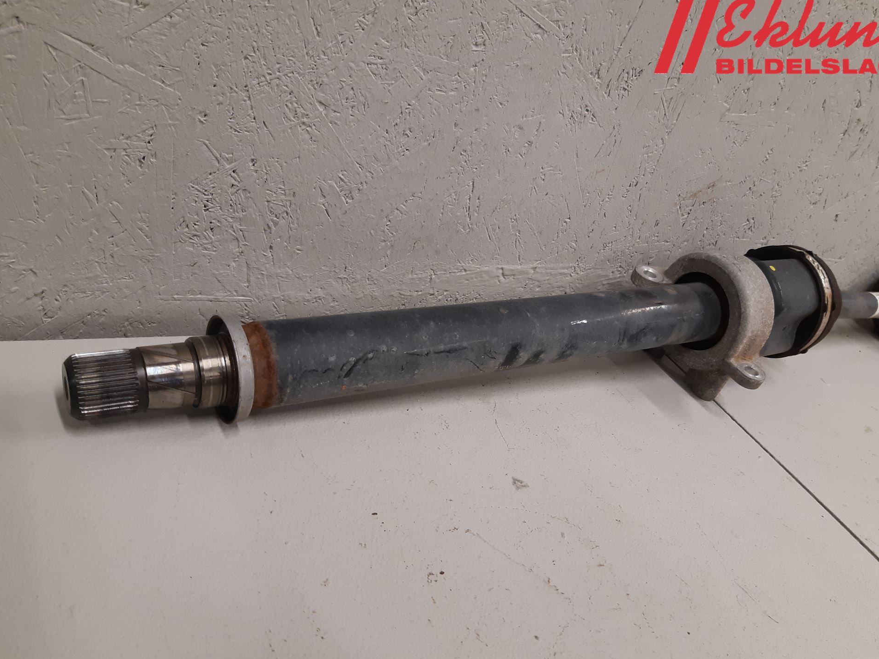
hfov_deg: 63.4
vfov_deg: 49.7
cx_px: 464
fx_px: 711
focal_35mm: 28
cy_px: 350
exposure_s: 1/50
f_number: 1.7
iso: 125
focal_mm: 3.93
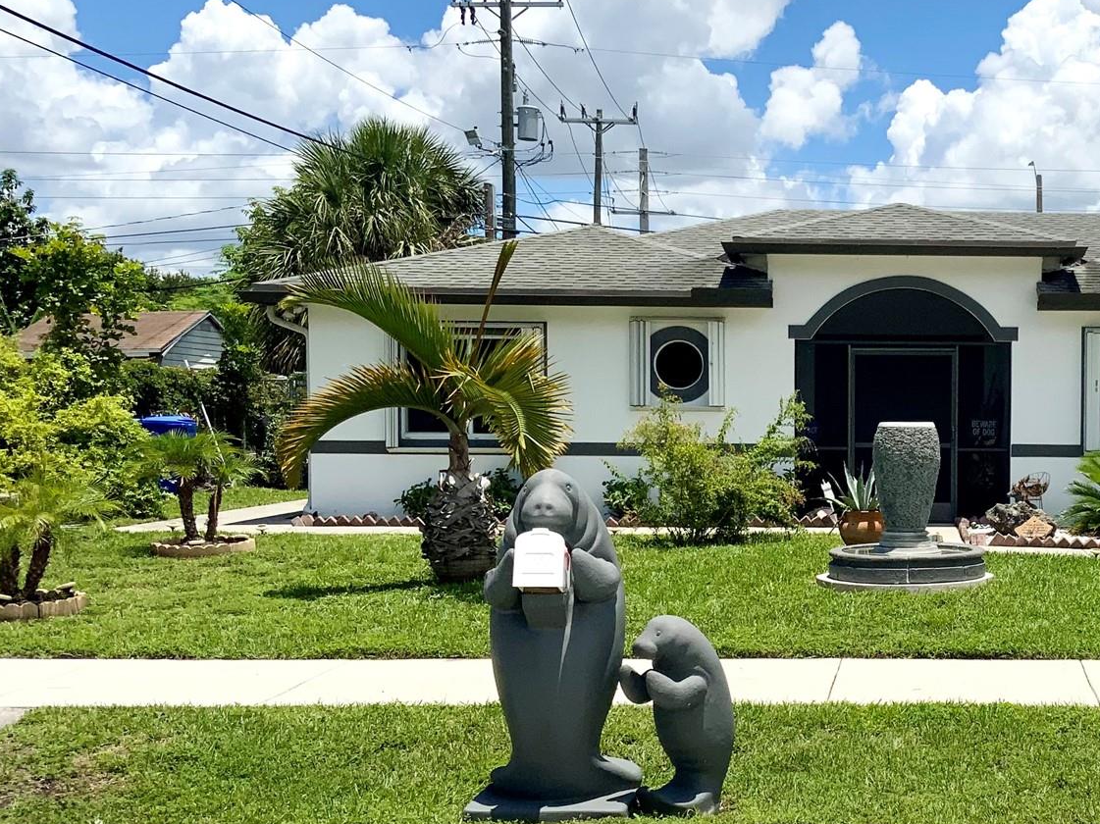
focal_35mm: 53
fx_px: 1684
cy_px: 504
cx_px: 934
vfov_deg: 27.4
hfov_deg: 34.6
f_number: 1.8
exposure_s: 1/3788
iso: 20
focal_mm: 3
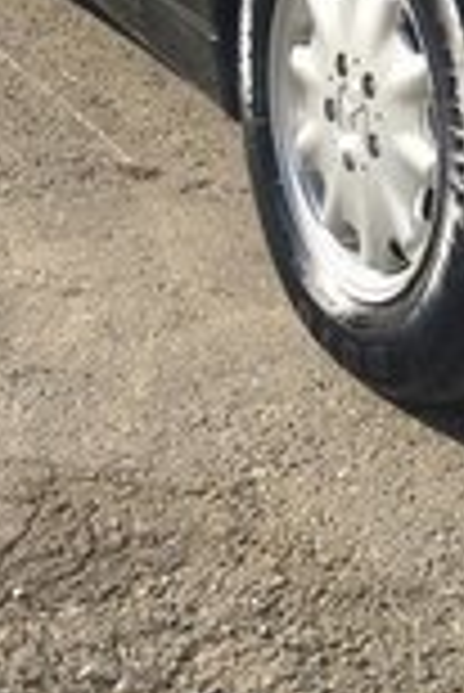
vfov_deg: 19.0
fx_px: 1871
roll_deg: -0.7
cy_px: -284
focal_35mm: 97
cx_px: 297
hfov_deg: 14.1
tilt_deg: -9.0
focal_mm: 4.15
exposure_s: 1/974
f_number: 2.2
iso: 25
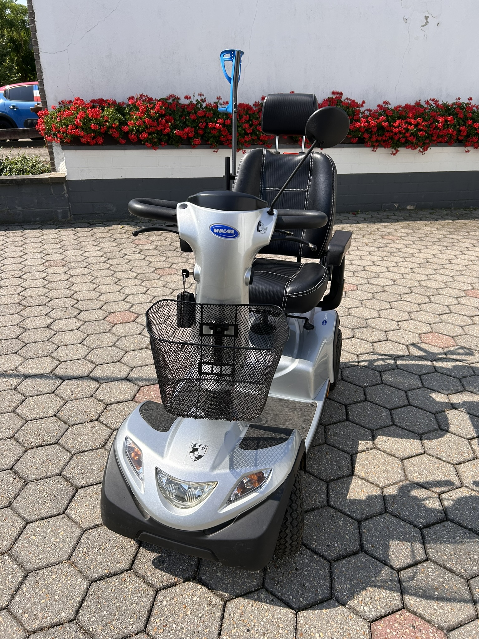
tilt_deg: -23.5
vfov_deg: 67.3
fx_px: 480
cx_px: 240
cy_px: 320
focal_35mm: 26
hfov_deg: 53.1
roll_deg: -0.1
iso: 50
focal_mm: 5.7
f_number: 1.5
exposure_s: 1/3165
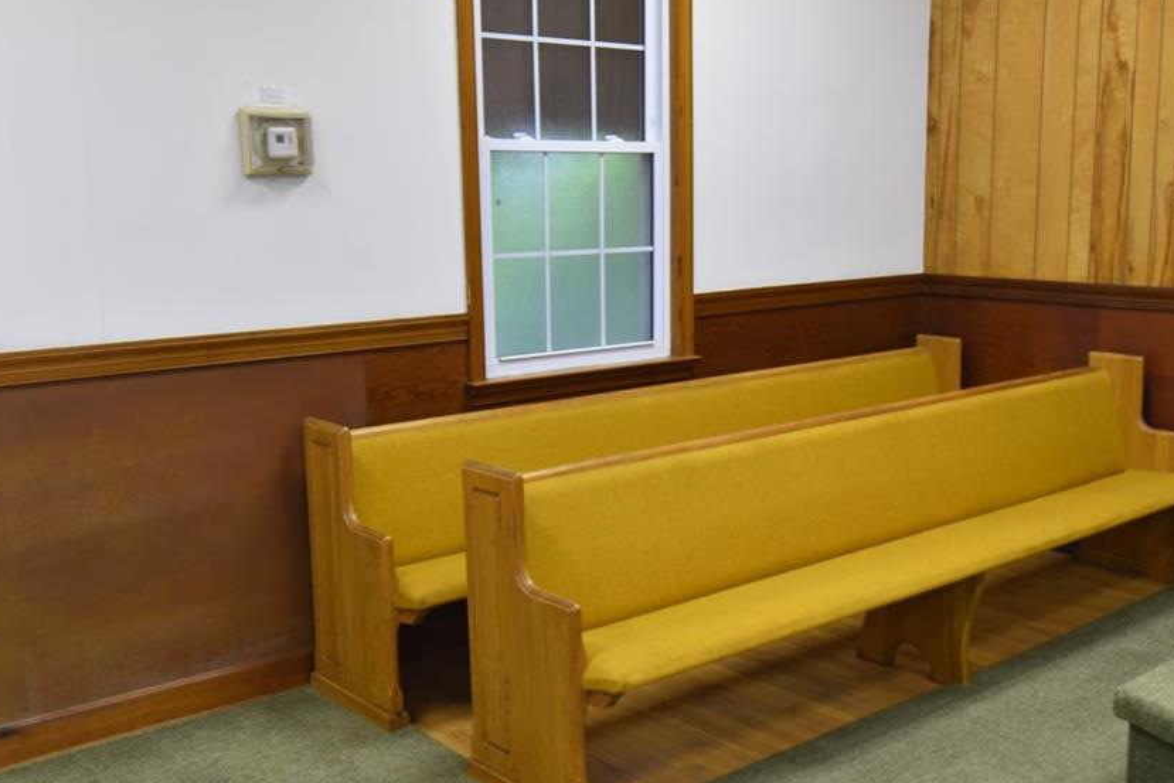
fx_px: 1370
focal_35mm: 42
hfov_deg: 46.2
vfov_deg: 31.9
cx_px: 683
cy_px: 431
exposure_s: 1/80
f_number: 4.5
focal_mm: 34
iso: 1250
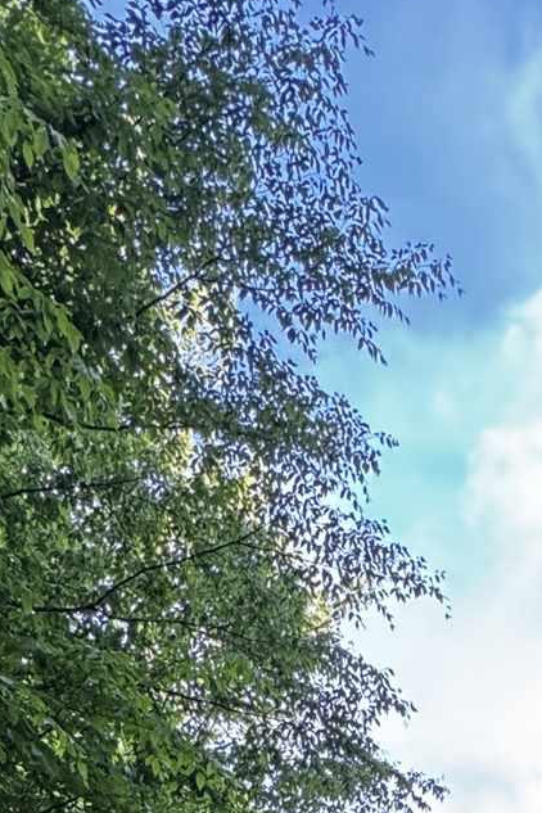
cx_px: 525
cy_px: 1358
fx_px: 1197
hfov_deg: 24.5
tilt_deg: +7.6
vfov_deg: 24.1
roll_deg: +0.1
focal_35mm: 53
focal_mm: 2.22
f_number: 2.2
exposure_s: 1/99
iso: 200
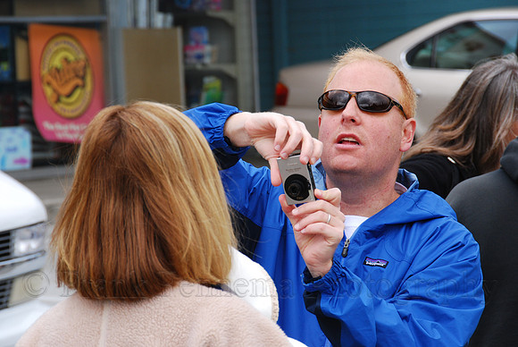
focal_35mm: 195
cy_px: 174
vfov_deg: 7.1
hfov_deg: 10.5
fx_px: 2809
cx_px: 259
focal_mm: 130
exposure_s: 1/180
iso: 250
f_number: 9.5
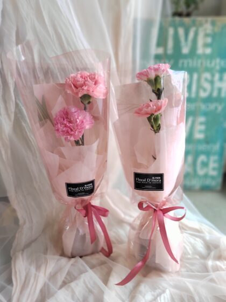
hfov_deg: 58.9
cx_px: 113
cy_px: 151
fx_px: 200
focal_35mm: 23
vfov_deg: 73.9
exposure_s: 1/50
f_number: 4
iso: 425
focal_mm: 5.52
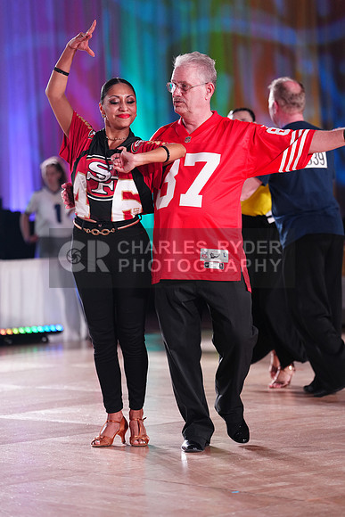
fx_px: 1796
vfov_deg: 16.4
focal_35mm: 125
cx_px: 172
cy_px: 258
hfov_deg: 11.0
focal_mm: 125
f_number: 2.8
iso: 2000
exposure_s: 1/500
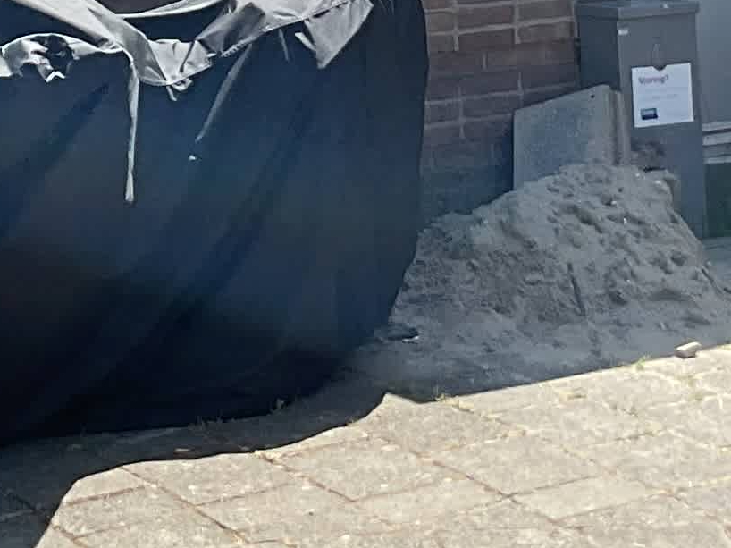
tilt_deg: +6.8
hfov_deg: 13.7
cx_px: 102
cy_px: -643
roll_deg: +0.8
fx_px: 3019
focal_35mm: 143
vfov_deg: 9.5
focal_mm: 3
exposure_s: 1/829
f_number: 1.8
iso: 16
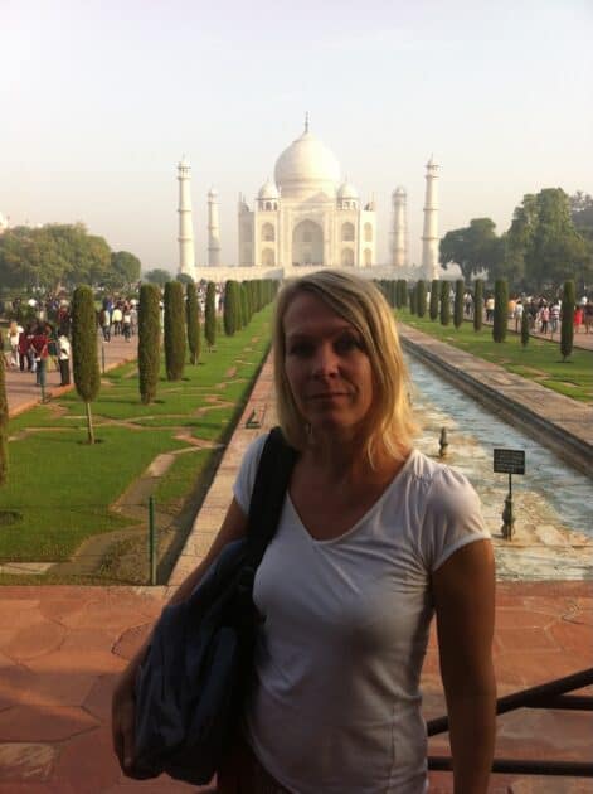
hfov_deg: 40.6
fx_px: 801
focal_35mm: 35
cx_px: 296
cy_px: 397
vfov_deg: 52.7
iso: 80
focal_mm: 3.85
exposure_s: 1/511
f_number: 2.8
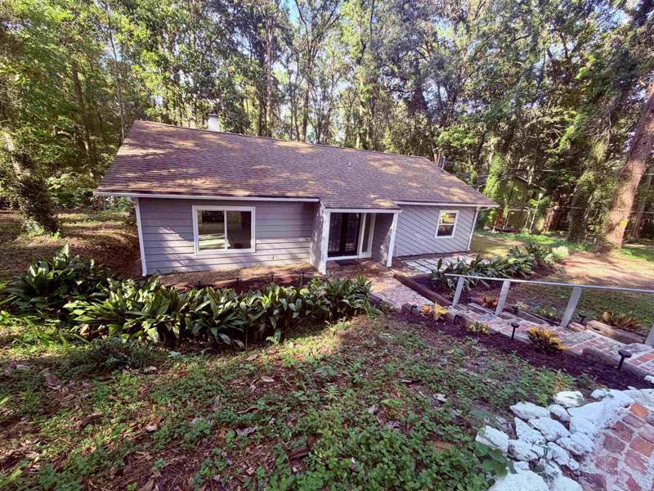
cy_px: 246
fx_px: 265
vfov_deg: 85.7
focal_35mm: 14
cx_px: 327
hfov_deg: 102.1
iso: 100
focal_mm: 2.22
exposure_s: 1/121
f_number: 2.2
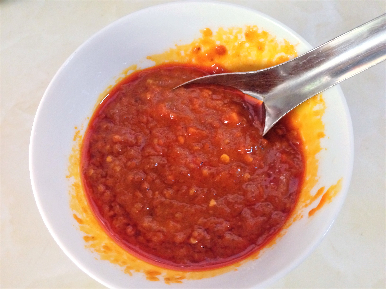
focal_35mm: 33
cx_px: 193
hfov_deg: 55.4
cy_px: 144
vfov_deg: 42.9
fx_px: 368
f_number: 2.4
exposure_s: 1/15
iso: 400
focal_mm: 4.12
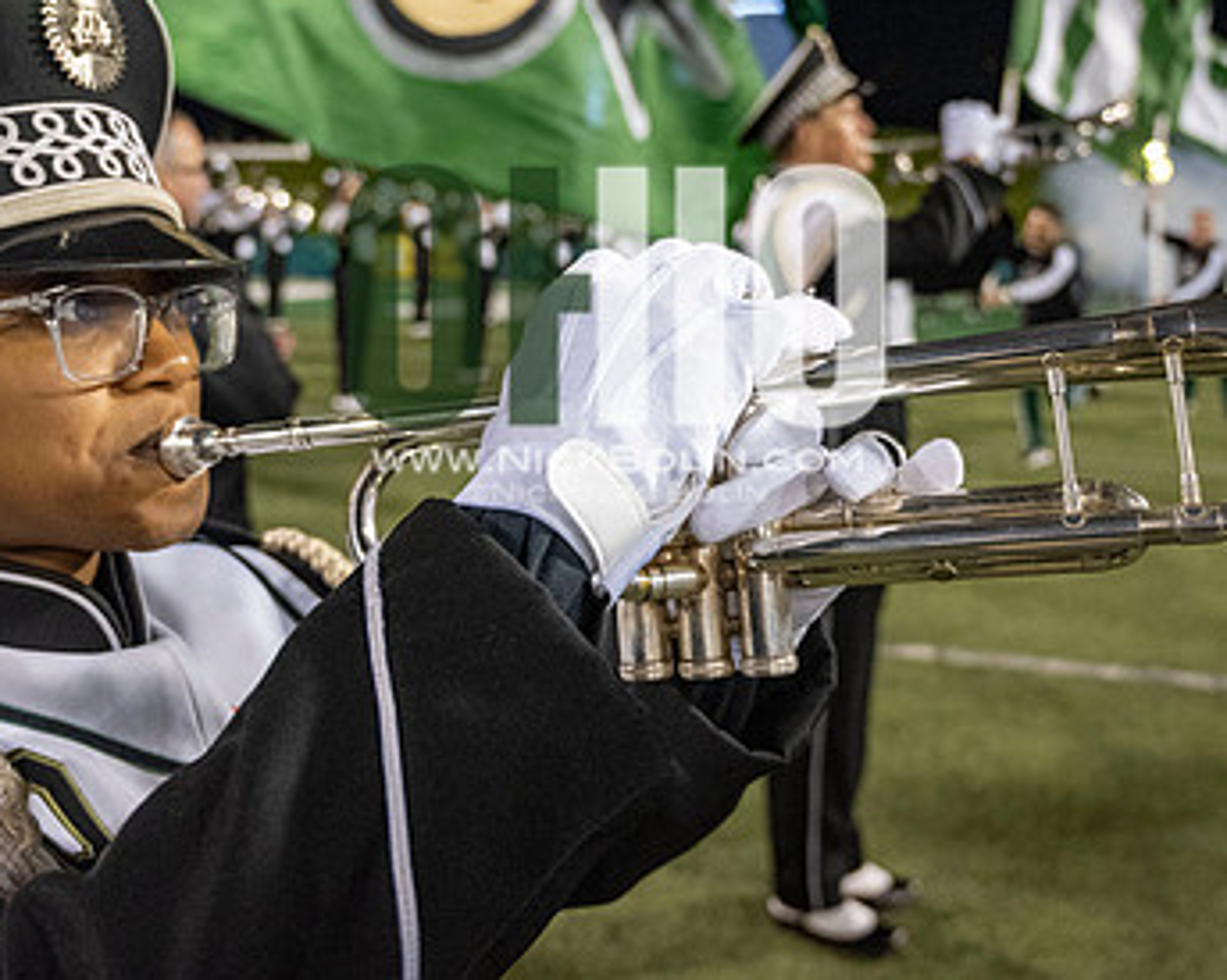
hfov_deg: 47.9
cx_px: 617
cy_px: 333
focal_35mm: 38
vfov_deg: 38.7
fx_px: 1380
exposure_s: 1/500
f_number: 4
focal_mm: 24
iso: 2500
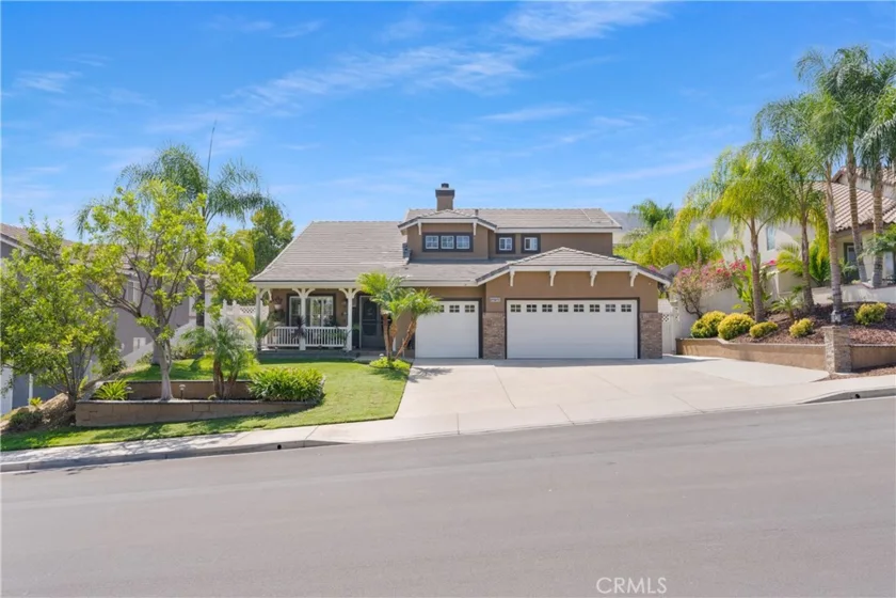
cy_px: 299
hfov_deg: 71.5
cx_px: 448
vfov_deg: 51.3
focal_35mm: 25
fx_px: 622
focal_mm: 25
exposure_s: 1/125
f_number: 9
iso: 400
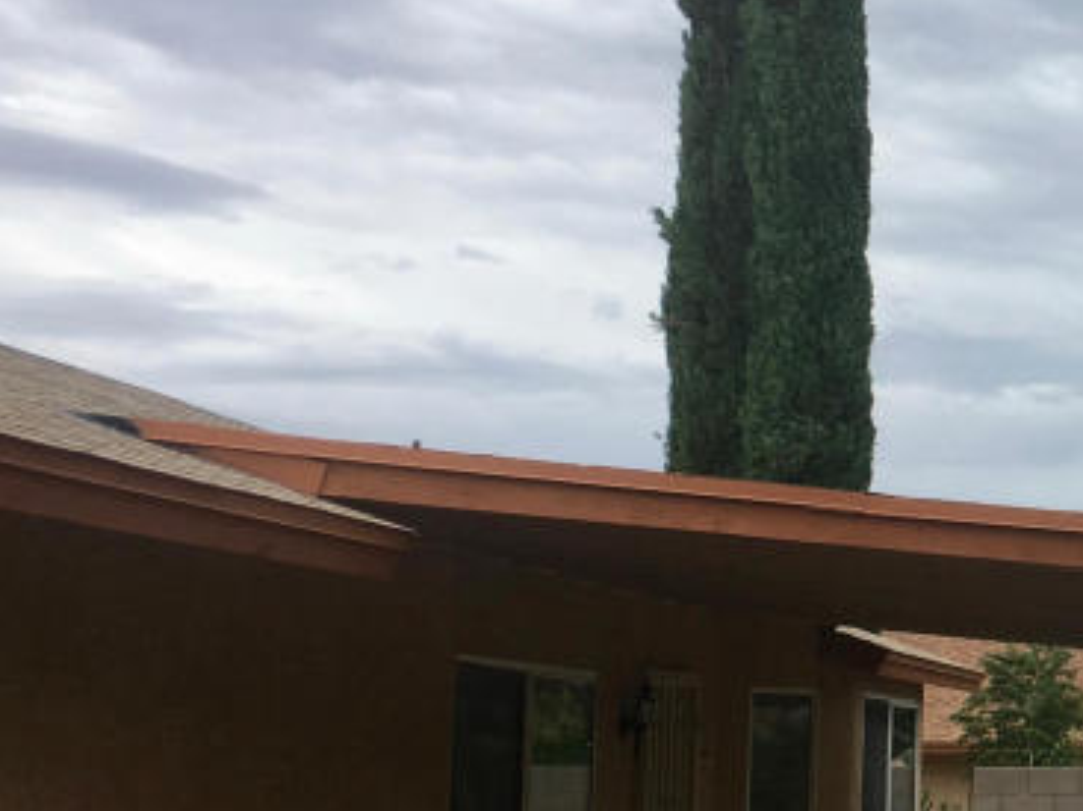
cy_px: 534
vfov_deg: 18.2
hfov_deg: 22.3
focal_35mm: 81
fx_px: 2533
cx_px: 1295
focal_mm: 4.15
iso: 25
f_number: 2.2
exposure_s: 1/1241
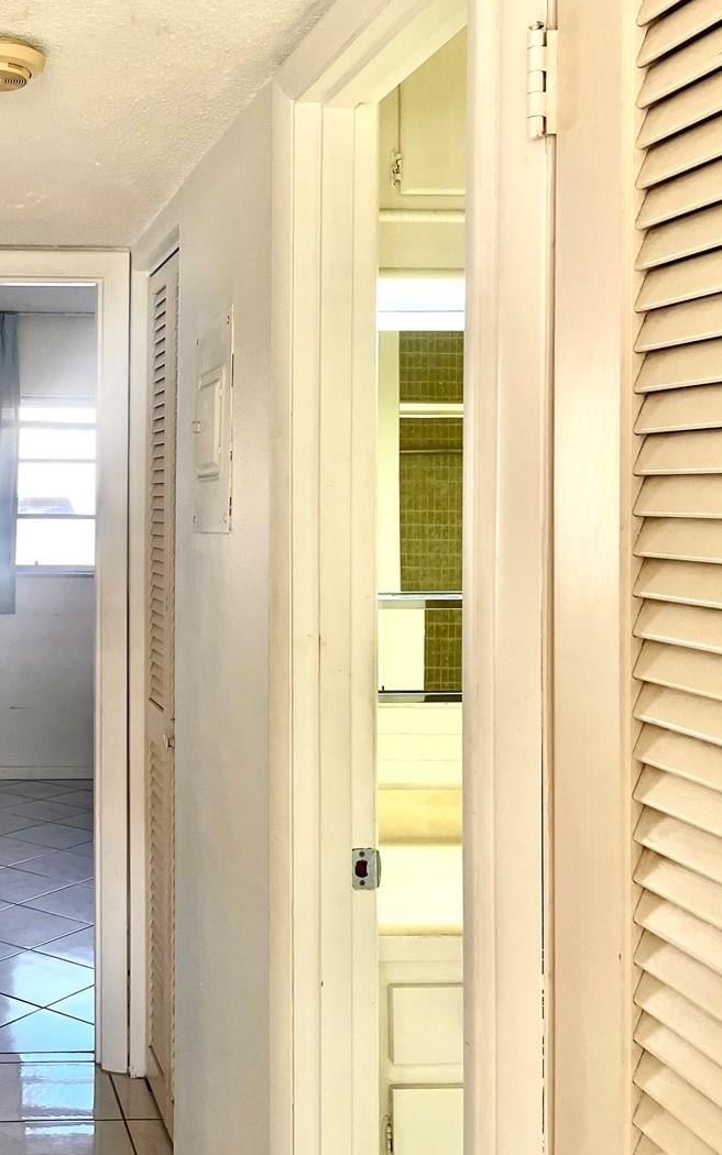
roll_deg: +0.6
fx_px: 1323
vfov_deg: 47.1
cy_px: 515
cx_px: -36
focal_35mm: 42
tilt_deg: -0.3
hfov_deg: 28.3
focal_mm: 4.2
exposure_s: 1/120
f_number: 1.6
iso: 100
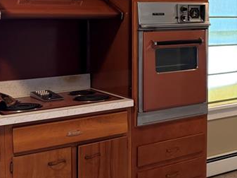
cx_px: 255
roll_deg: -1.3
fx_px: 499
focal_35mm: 73
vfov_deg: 19.9
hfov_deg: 25.0
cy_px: 35
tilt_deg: -4.9
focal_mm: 6.76
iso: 320
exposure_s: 1/60
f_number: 1.78
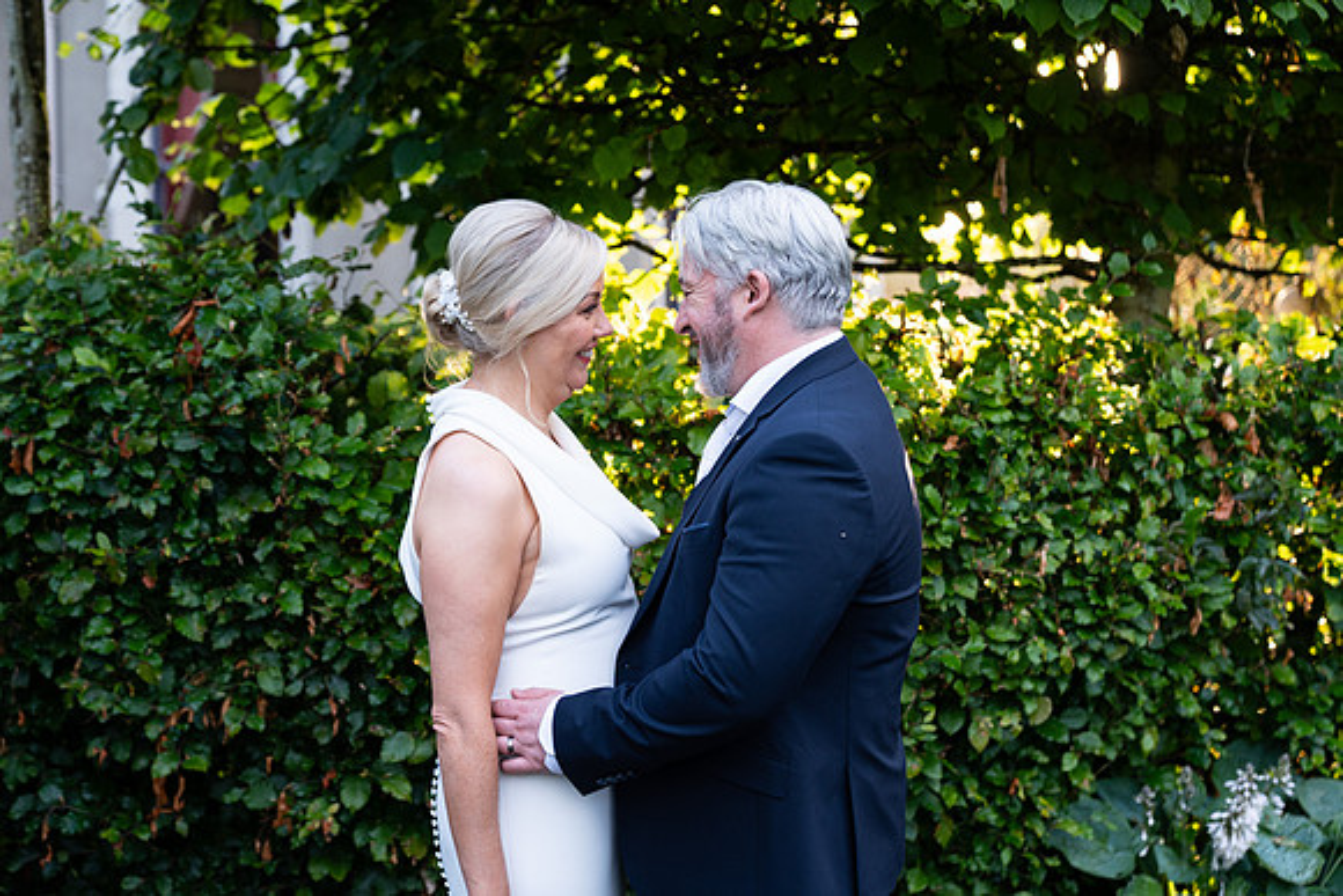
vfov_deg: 26.0
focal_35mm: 52
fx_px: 1940
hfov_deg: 38.2
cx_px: 672
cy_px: 448
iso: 500
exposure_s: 1/200
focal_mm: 52
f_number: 2.8
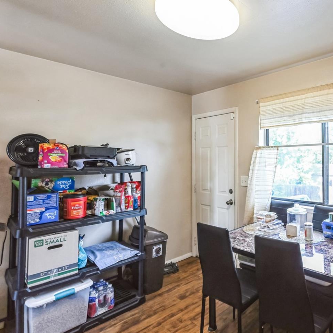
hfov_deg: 64.1
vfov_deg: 70.4
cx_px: 267
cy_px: 165
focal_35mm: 22
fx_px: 236
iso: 400
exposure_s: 1/30
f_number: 7.1
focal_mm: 15.5
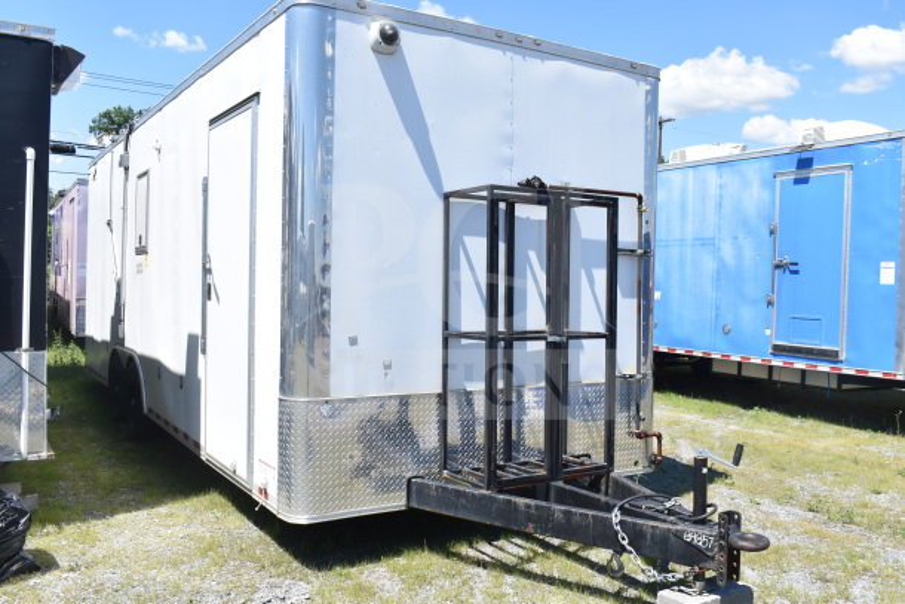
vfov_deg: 41.7
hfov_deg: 59.5
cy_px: 302
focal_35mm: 32
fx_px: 792
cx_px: 452
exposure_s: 1/250
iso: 200
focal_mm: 21
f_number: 8
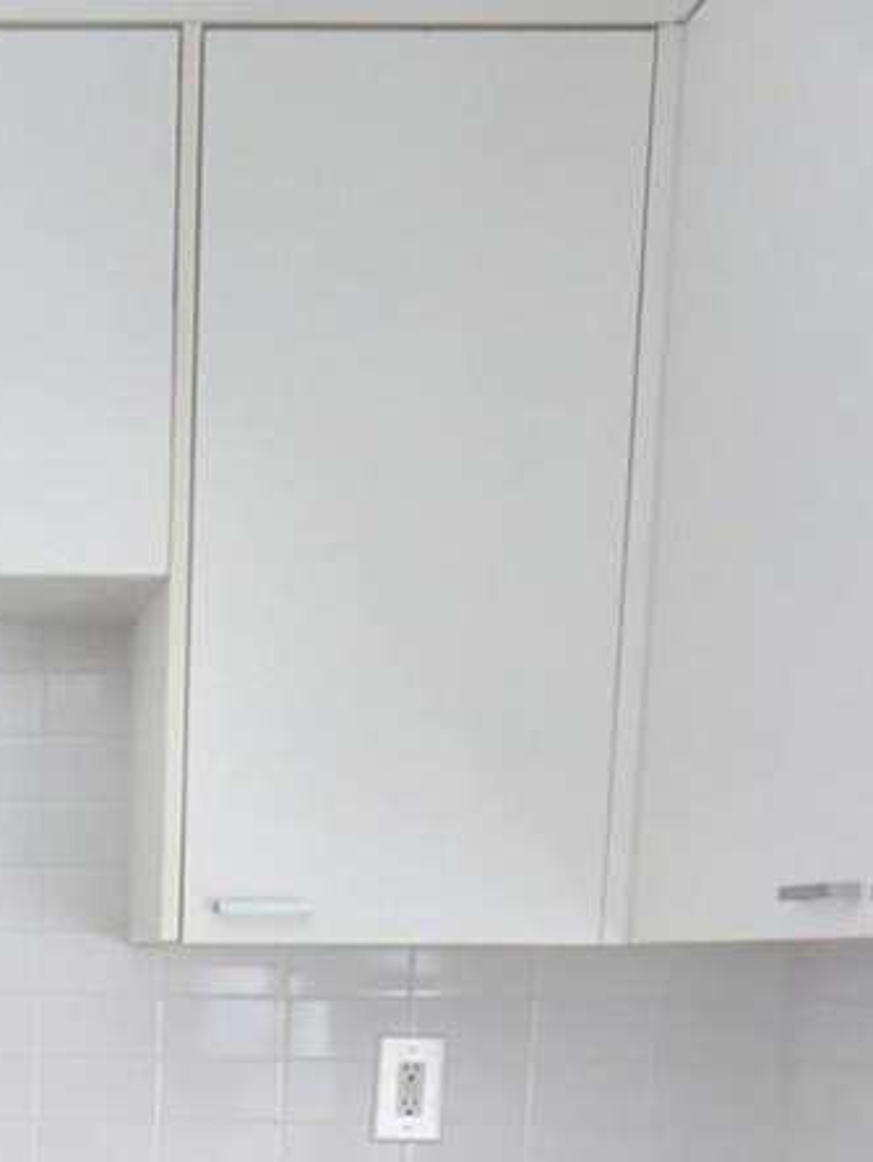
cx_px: -122
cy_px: 1394
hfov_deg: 22.2
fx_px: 2083
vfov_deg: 27.4
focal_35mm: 62
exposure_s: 1/60
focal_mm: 16
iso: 640
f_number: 3.5
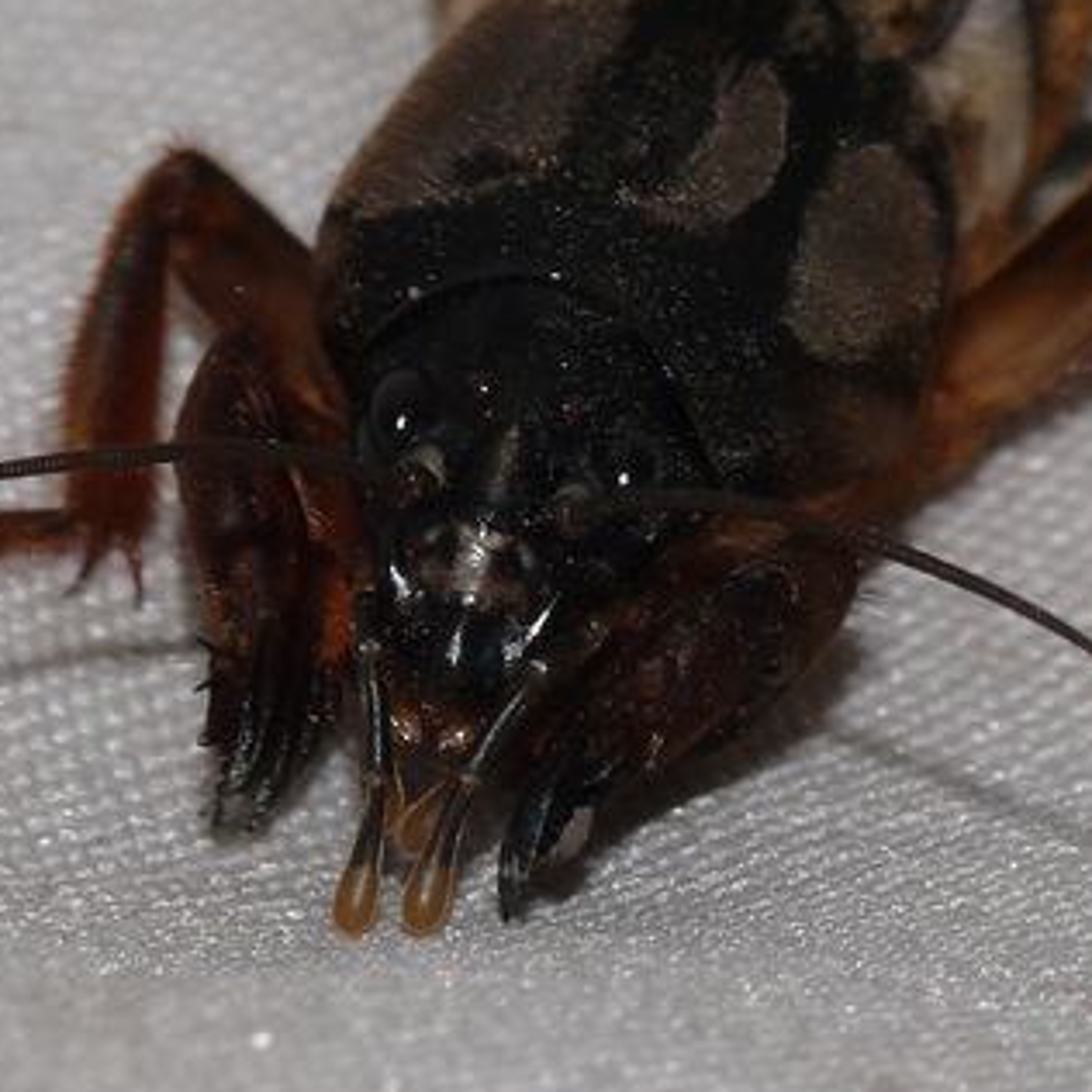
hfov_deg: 3.2
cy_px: 591
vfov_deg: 3.2
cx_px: 454
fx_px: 19416
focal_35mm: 544
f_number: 11
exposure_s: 1/640
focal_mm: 48.2
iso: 100
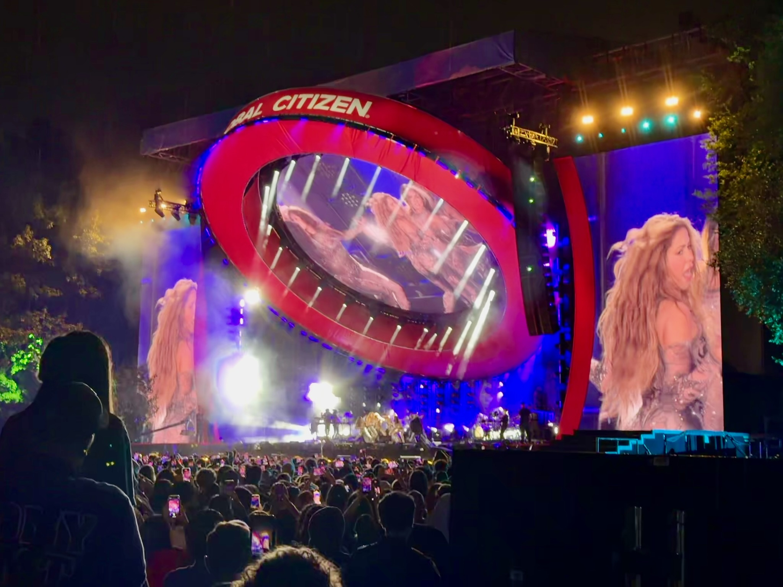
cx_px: 392
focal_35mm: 48
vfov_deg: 30.3
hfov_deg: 39.7
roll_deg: -0.9
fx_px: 1086
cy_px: 294
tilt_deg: +8.9
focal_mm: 6.76
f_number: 1.78
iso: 250
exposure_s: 1/60
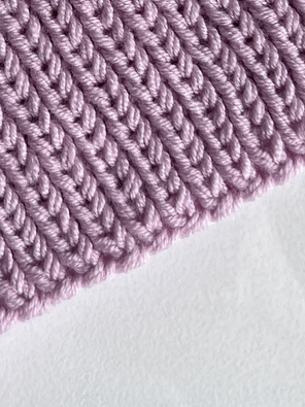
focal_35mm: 79
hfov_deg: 18.5
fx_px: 929
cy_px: -107
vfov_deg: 22.4
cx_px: 72
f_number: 1.5
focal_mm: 5.7
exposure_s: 1/461
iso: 50
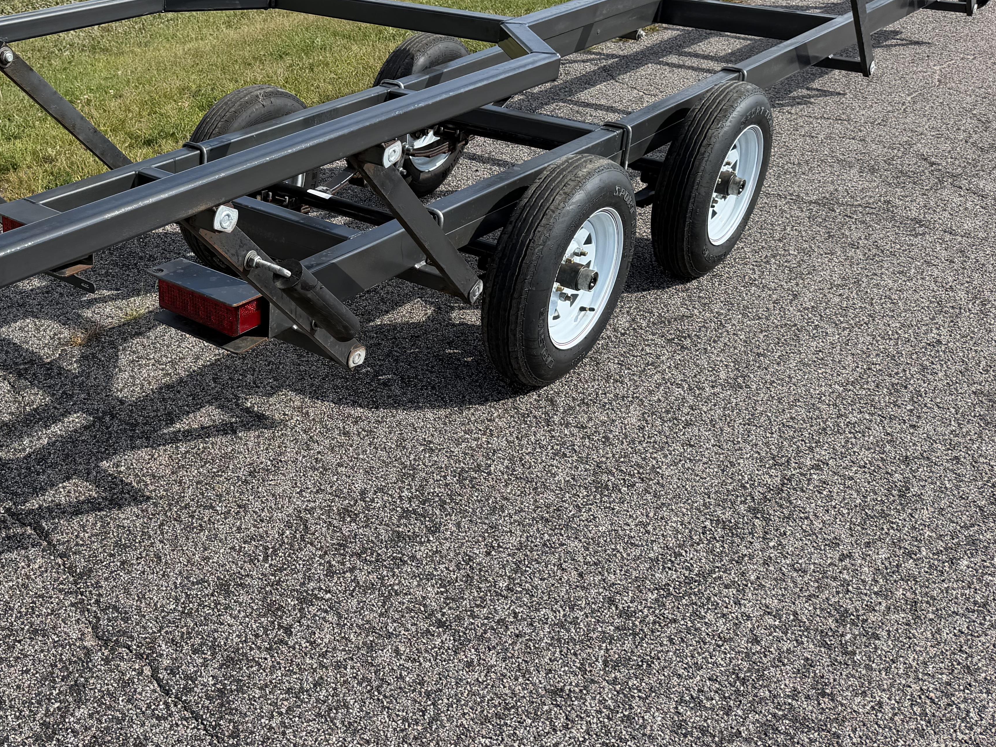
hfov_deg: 44.1
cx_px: 173
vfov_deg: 35.8
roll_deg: -1.7
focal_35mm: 40
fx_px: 1151
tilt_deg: -26.2
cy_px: 292
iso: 80
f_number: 1.78
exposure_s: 1/3584
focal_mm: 6.76
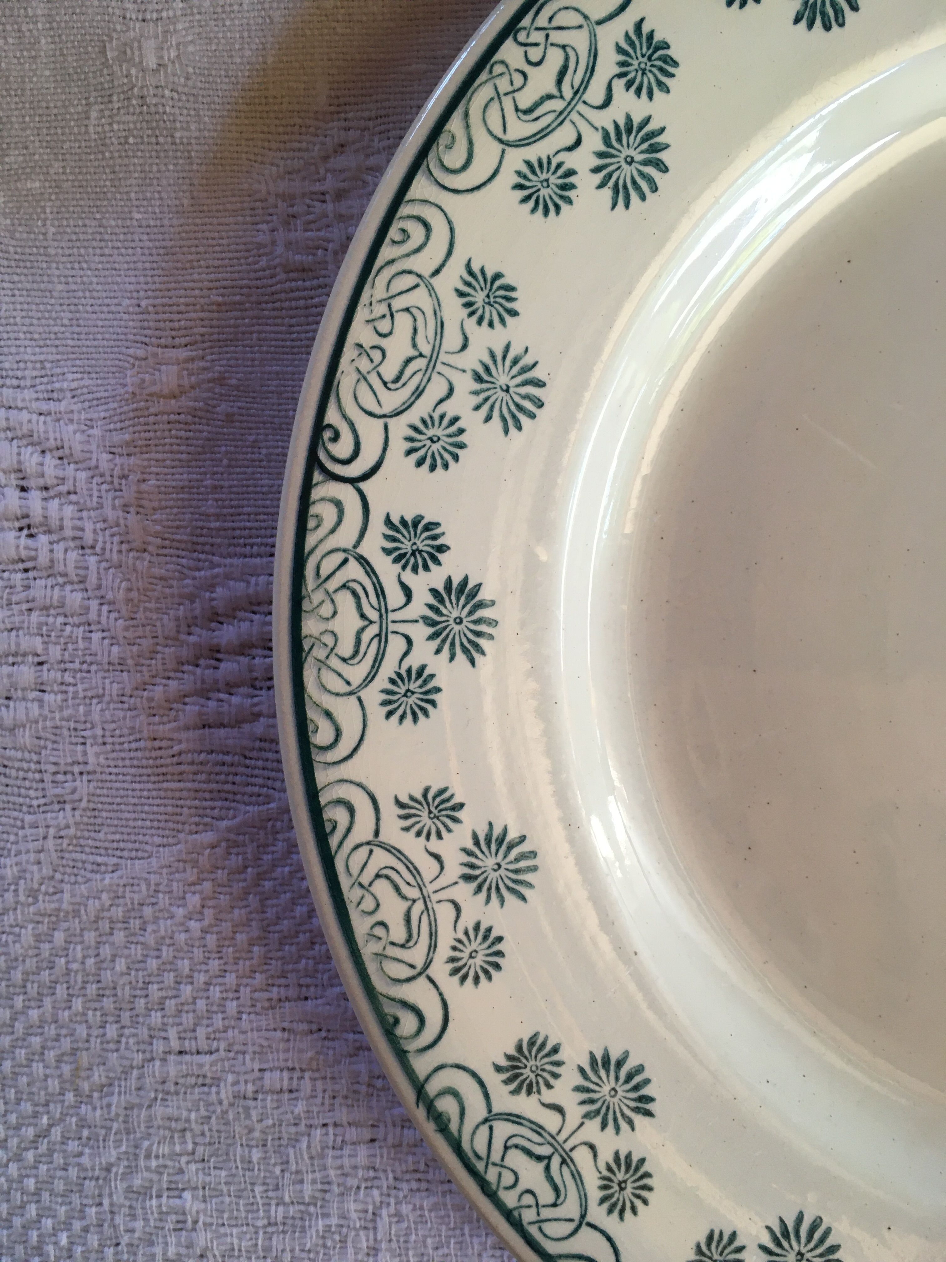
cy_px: 631
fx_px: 1057
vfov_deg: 61.7
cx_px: 473
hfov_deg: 48.2
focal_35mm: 29
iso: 40
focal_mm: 4.15
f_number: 2.2
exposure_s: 1/33
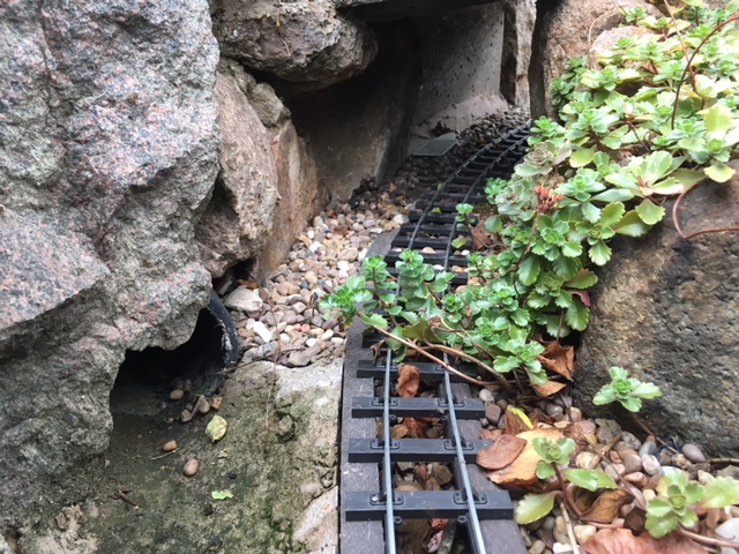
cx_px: 370
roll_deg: +5.2
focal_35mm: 29
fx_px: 619
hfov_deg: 61.7
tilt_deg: -22.5
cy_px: 277
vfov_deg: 48.2
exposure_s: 1/33
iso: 40
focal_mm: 4.15
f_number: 2.2
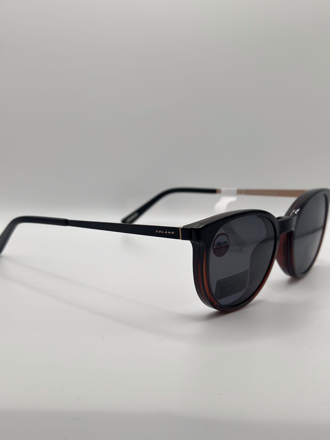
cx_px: 165
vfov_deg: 39.7
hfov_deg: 30.3
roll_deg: -1.9
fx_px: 610
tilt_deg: -15.9
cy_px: 220
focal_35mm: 48
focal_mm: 6.86
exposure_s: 1/872
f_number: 1.78
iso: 80
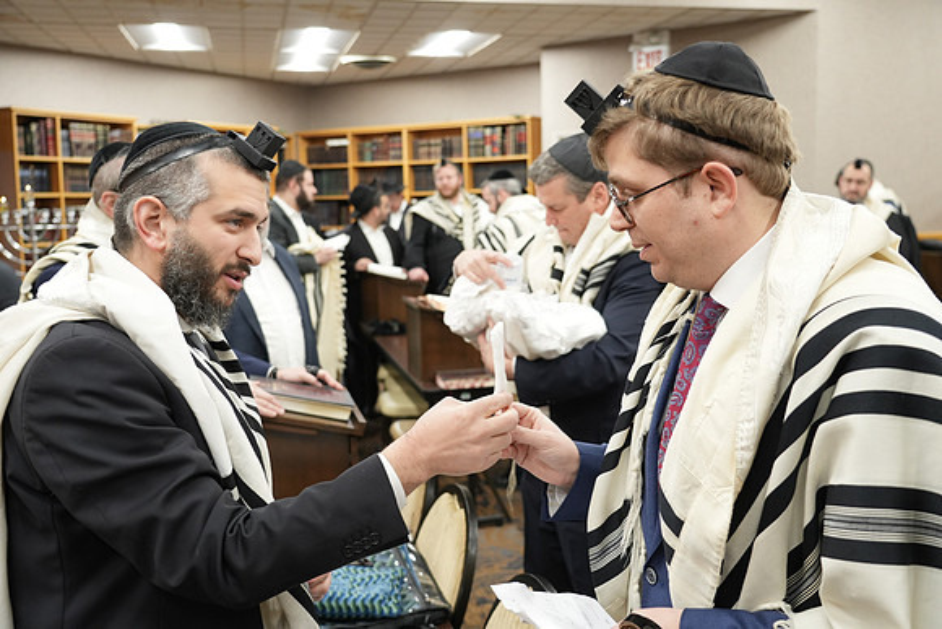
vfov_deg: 40.0
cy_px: 314
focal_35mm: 33
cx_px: 471
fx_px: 864
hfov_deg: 57.2
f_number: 4
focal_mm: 33
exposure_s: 1/100
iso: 1600
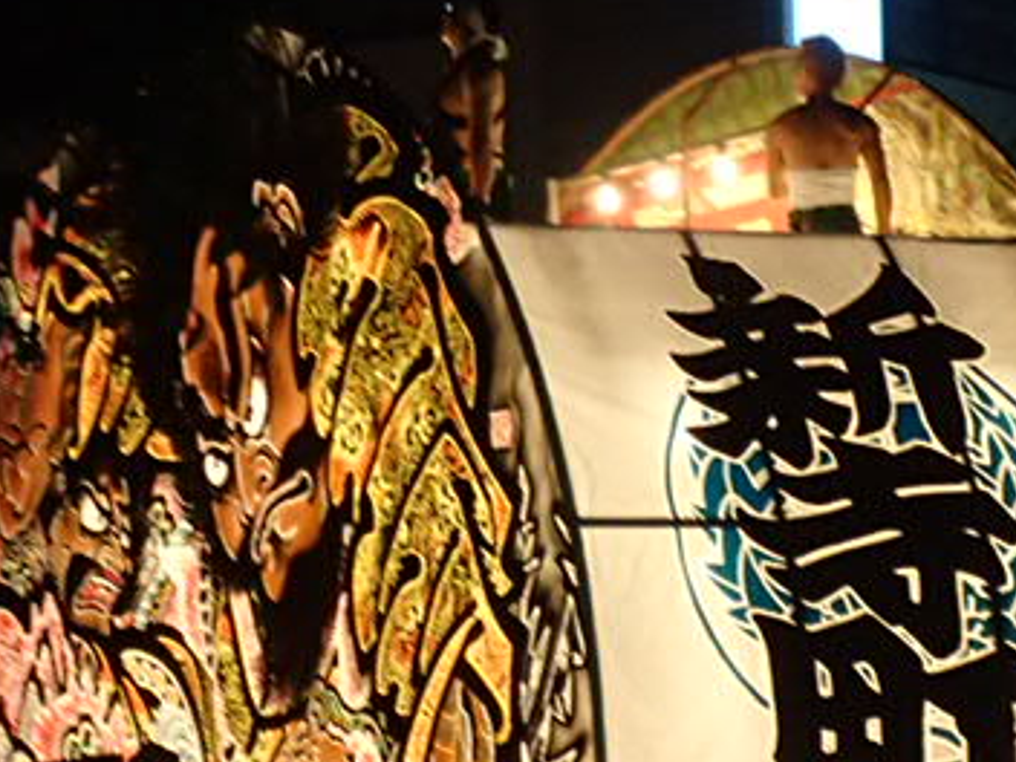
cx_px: 528
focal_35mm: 182
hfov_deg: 10.9
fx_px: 5342
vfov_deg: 8.1
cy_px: 580
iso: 800
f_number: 4.9
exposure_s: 1/50
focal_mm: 18
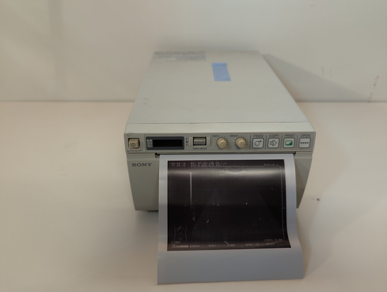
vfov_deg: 56.9
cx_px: 194
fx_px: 269
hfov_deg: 71.5
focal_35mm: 24
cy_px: 146
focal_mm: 6.81
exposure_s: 1/90
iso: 109
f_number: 1.85
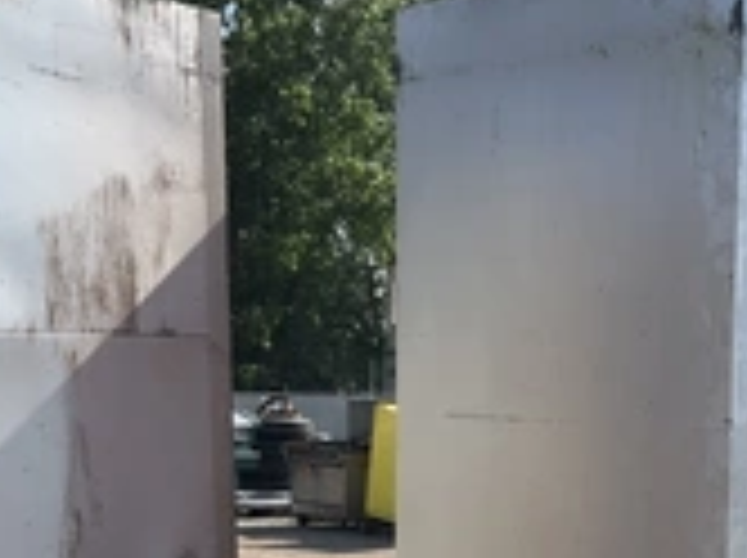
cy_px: 554
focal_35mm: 70
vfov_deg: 20.3
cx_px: 724
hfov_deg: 26.5
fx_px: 1508
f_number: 1.8
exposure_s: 1/1786
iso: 25
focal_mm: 3
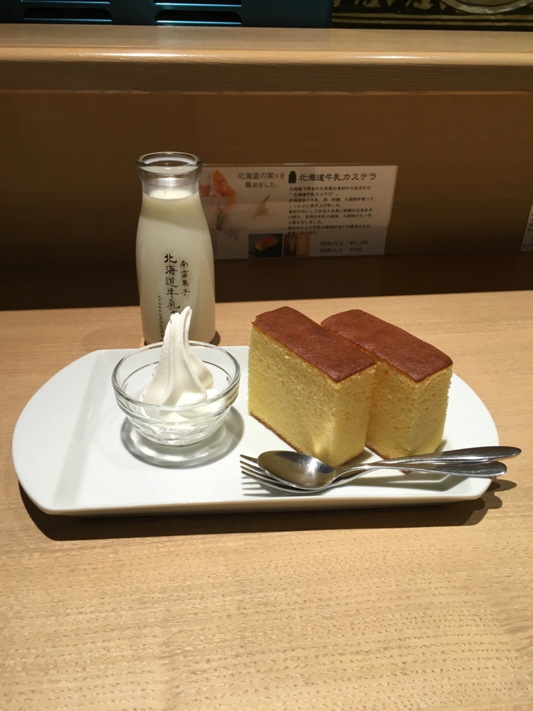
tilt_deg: -32.2
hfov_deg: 48.2
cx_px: 266
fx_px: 595
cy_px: 356
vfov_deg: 61.7
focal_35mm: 29
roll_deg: -0.4
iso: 25
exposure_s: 1/40
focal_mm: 4.15
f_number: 2.2
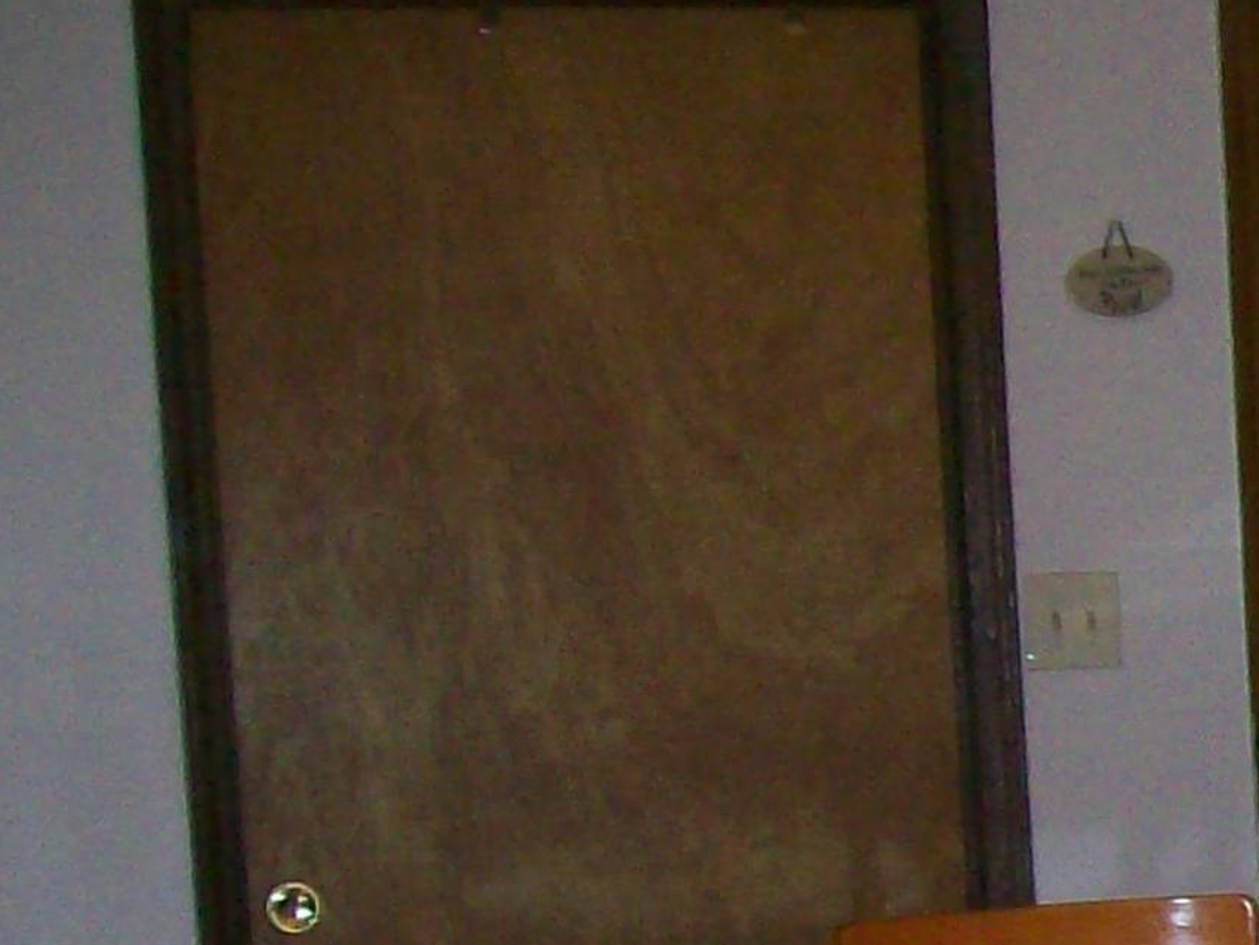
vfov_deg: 11.5
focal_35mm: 127
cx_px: 2160
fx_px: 4620
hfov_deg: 14.0
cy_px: 1105
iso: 200
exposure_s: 1/64
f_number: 2.7
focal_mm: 6
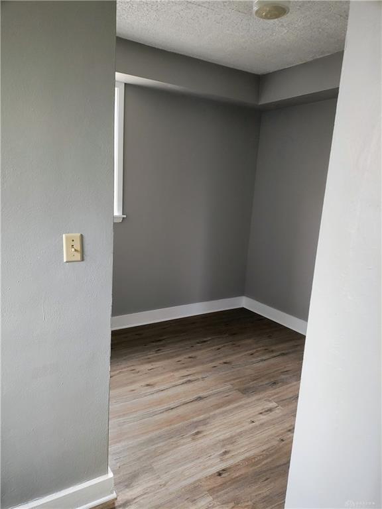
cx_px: 191
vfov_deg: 69.4
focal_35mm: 25
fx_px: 368
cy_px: 254
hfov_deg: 54.9
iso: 1388
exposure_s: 1/30
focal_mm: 4.71
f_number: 1.7
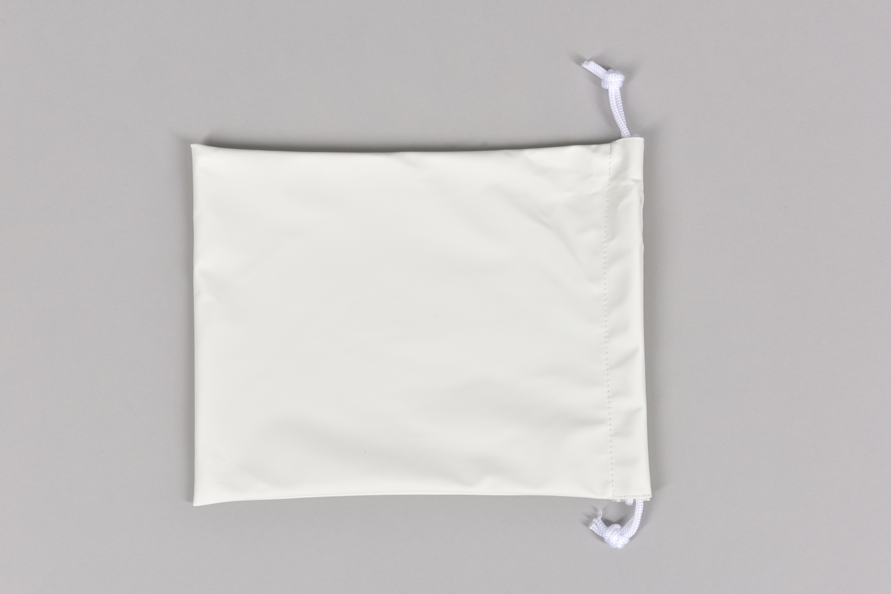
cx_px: 446
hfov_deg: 28.8
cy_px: 297
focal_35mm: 70
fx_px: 1733
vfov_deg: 19.5
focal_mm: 70
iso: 64
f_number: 11
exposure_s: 1/125
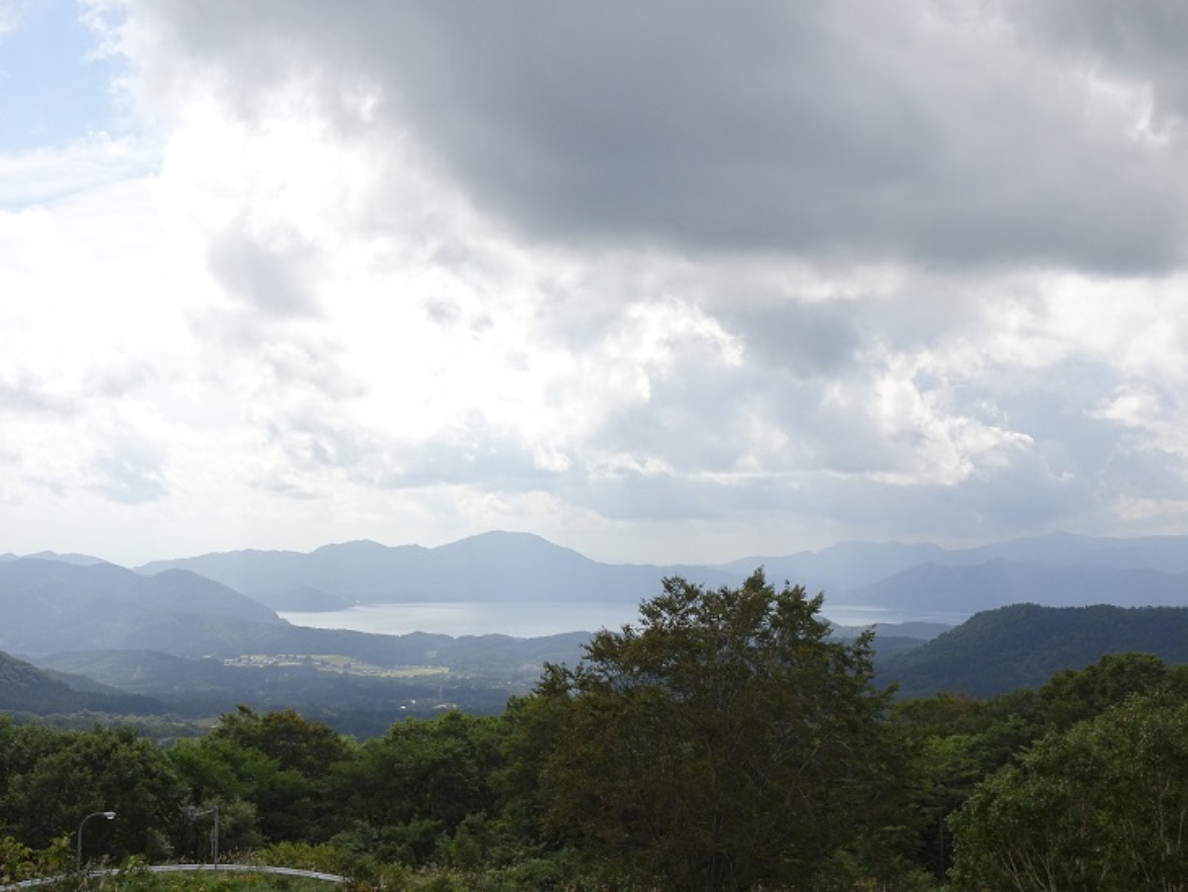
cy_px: 446
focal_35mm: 48
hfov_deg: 39.6
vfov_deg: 30.3
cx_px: 594
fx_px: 1648
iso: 80
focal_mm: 8.18
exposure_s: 1/800
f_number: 4.5
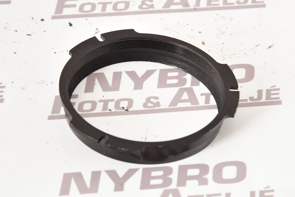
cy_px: 98
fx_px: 983
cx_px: 148
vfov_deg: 11.4
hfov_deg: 17.1
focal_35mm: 120
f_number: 11
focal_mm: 120
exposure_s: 1/200
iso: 1000
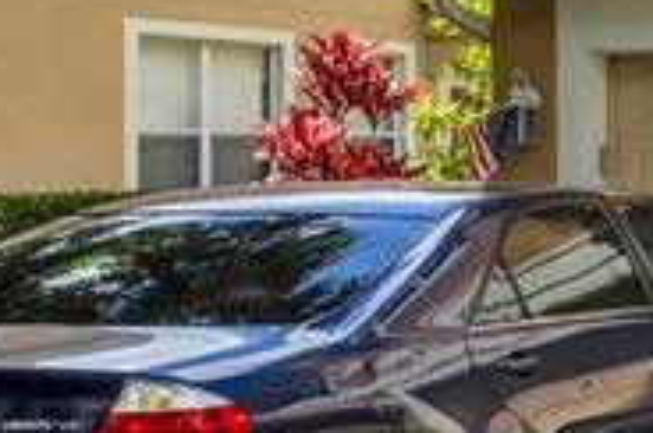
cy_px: -256
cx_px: 1682
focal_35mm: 81
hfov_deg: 13.9
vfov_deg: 15.2
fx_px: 1473
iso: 100
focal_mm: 14.6
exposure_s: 1/125
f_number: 11
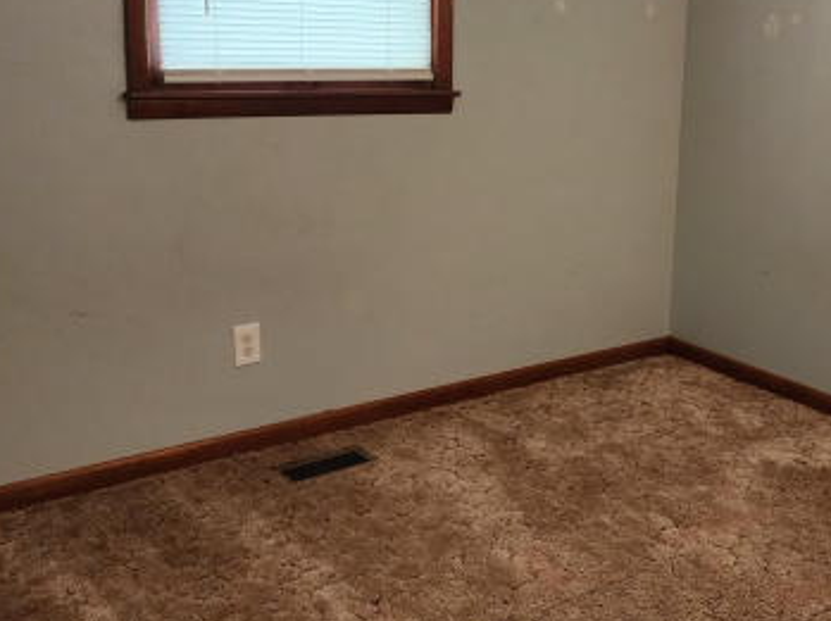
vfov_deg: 32.5
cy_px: 200
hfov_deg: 42.2
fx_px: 1055
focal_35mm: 44
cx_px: 577
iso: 500
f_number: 1.8
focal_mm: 6.4
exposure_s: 1/120
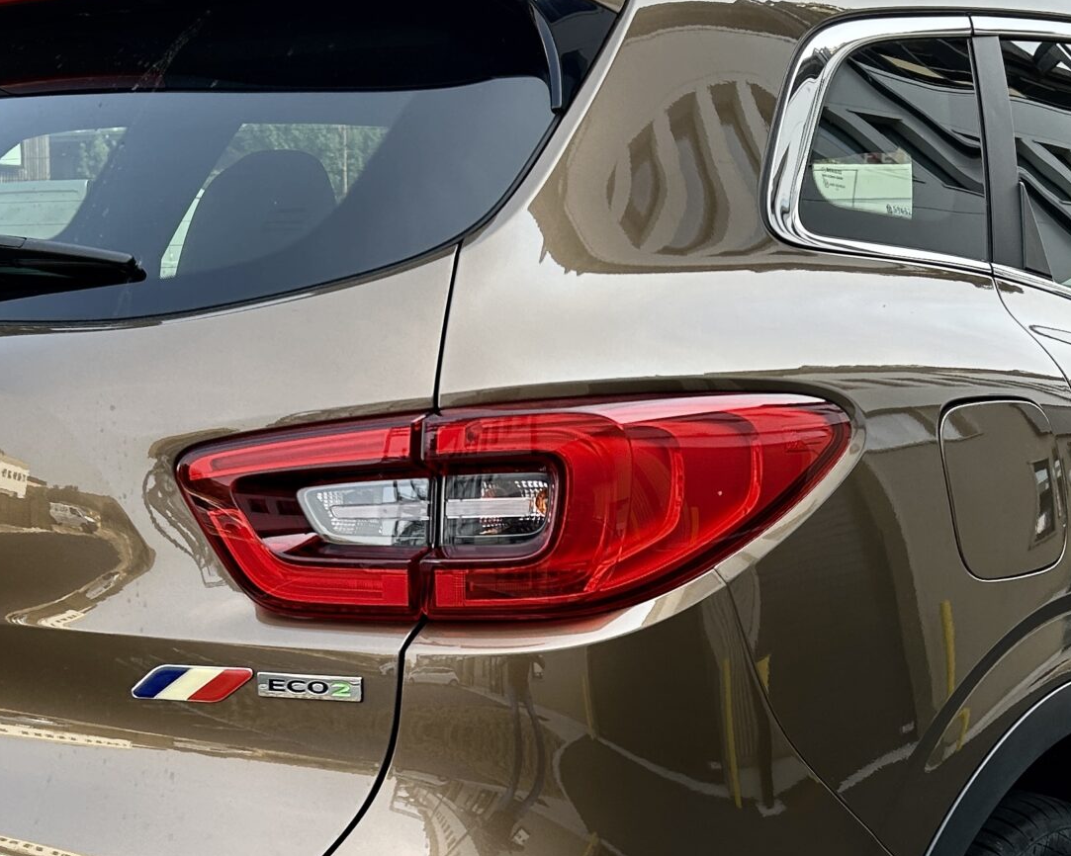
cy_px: 623
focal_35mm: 60
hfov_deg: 31.5
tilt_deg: -9.4
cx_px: 529
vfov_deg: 25.1
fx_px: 1902
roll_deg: -0.7
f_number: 1.5
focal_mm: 5.7
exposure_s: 1/666
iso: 50
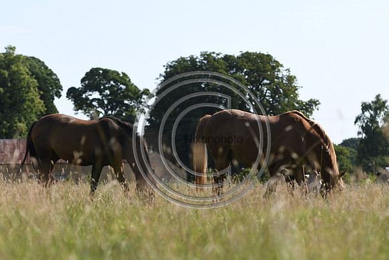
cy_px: 130
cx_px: 194
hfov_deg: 14.9
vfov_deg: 9.9
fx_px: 1491
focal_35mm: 138
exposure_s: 1/1250
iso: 110
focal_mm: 92
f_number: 3.5
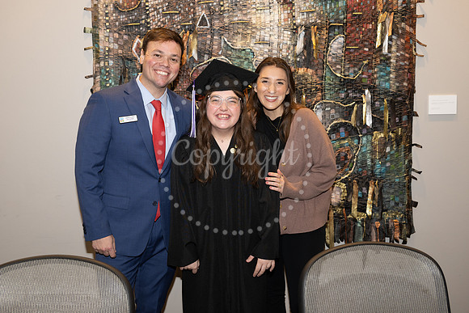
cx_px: 234
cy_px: 156
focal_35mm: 41
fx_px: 534
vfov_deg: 32.6
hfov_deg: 47.4
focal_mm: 41
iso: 800
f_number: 5
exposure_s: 1/125
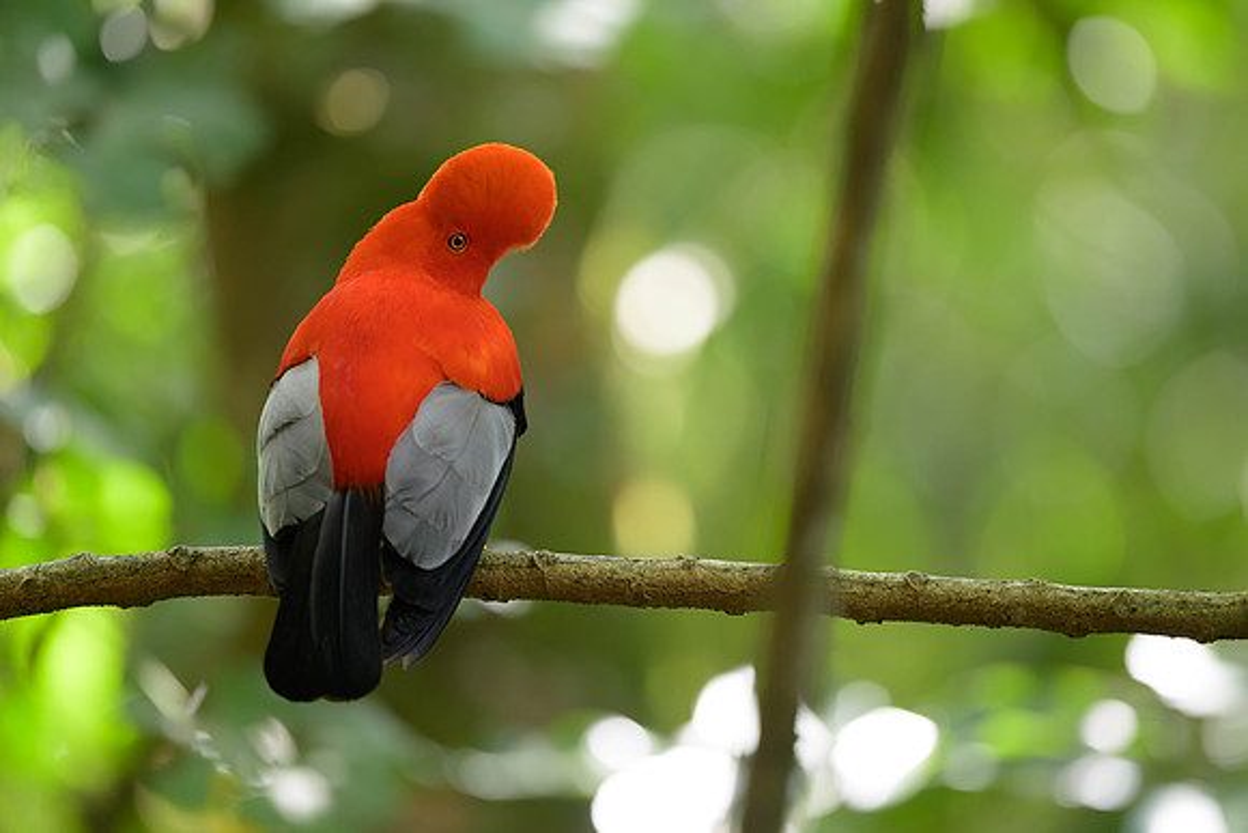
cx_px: 714
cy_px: 374
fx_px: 16100
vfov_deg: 3.0
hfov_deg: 4.4
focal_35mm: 464
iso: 1000
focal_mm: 400
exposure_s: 1/400
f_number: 2.8
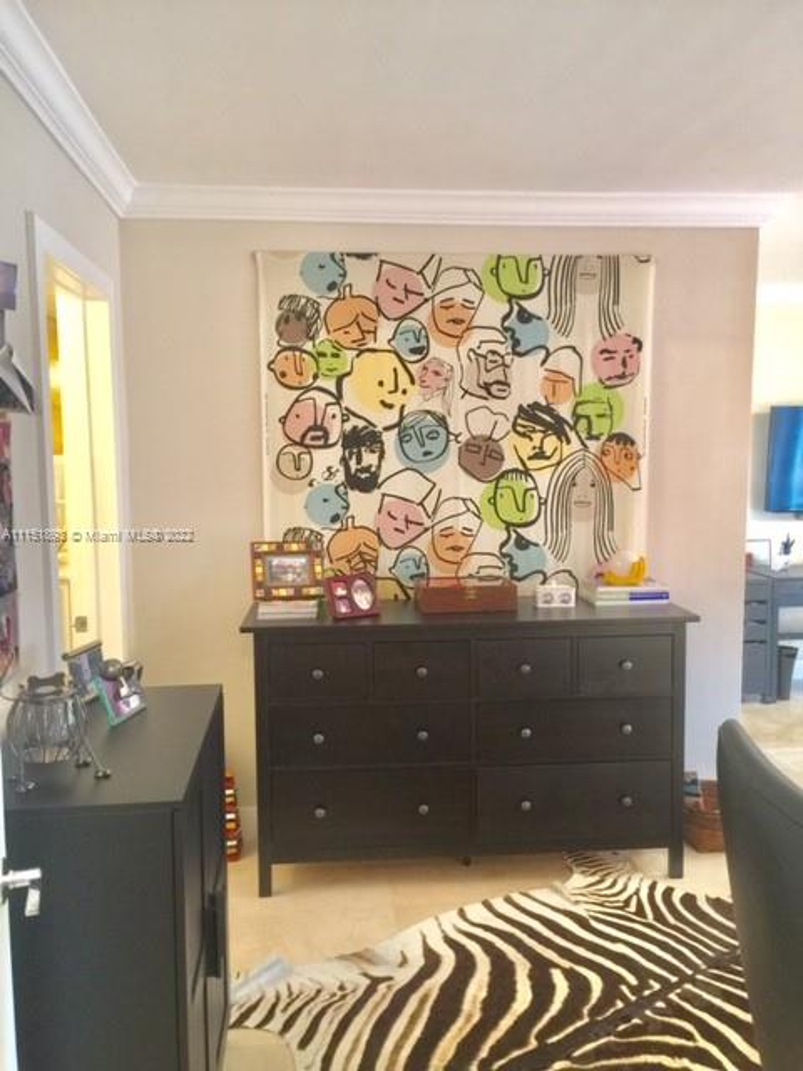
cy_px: 536
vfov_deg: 61.7
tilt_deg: -4.7
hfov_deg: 48.2
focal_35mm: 29
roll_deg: +0.2
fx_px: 897
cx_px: 402
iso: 64
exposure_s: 1/15
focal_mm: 4.15
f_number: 2.2
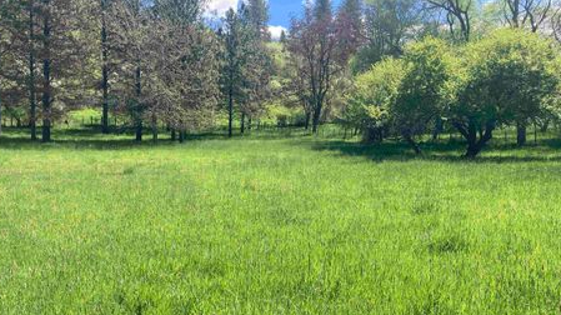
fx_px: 505
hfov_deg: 58.0
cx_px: 274
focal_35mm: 34
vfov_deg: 34.6
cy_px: 173
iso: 20
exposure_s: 1/972
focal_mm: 3.99
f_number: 1.8
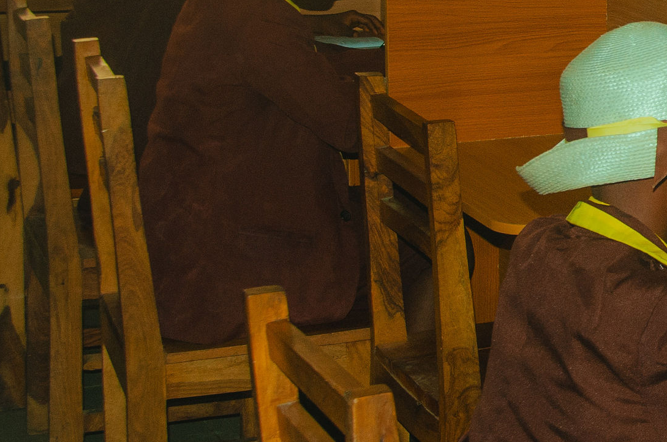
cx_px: 855
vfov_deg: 11.4
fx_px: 2200
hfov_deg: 16.4
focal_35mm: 119
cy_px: 3
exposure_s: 1/125
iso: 500
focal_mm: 24
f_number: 6.3
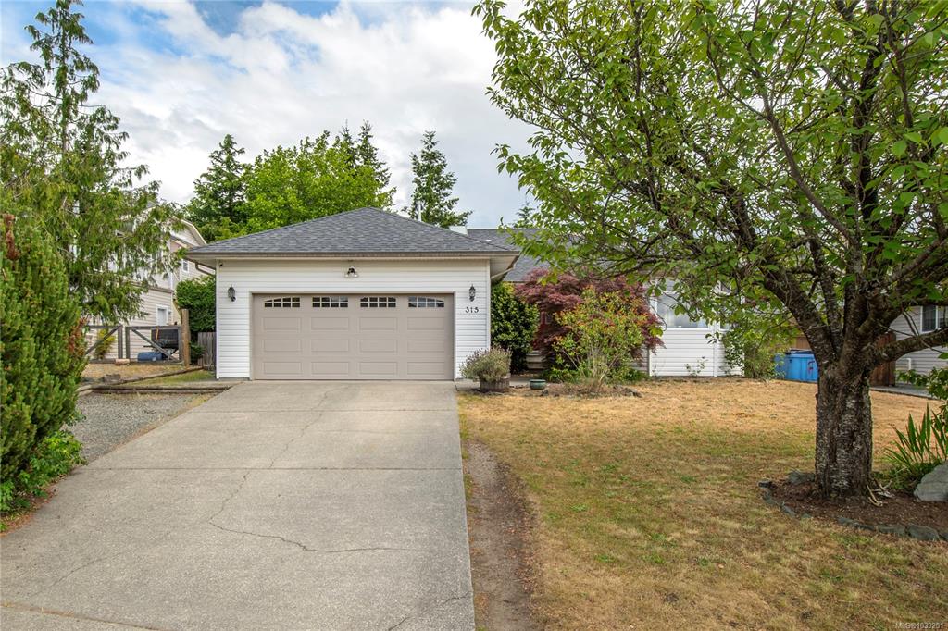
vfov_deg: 59.5
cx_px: 474
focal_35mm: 21
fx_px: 553
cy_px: 316
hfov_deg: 81.2
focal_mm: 14
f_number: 10
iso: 250
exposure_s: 1/400
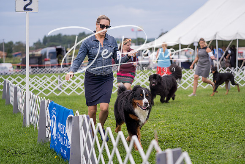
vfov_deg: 16.9
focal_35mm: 81
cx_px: 122
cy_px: 82
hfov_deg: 25.1
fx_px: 551
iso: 100
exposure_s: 1/1000
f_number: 2.8
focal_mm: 81
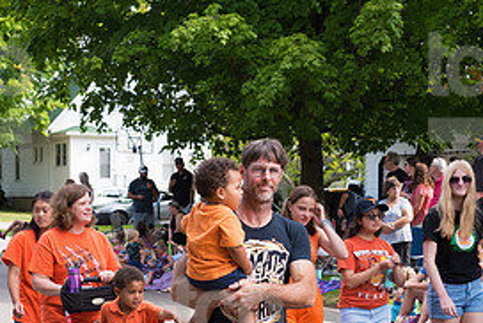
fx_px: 1316
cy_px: 340
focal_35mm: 98
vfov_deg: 13.8
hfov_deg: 20.8
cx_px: 231
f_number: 6.3
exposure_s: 1/500
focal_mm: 46
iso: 720
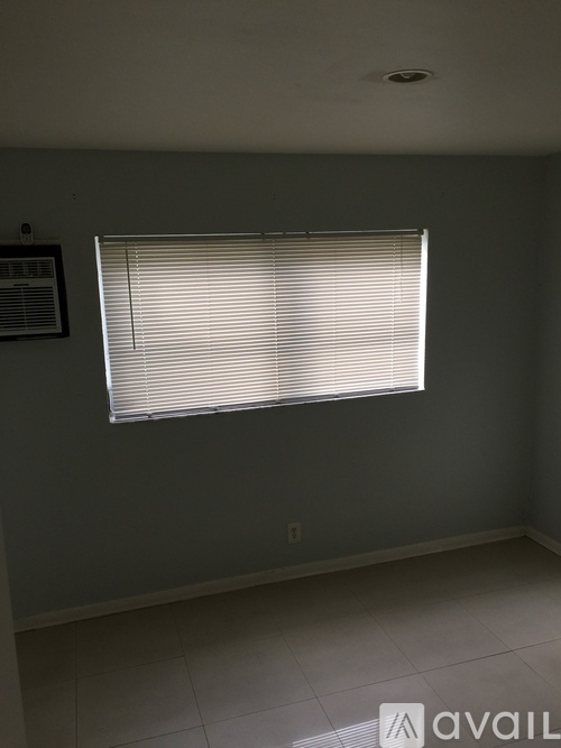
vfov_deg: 61.7
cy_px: 374
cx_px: 280
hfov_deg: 48.2
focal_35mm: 29
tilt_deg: -8.1
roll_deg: +2.1
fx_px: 627
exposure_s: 1/40
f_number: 2.2
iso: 40
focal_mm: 4.15
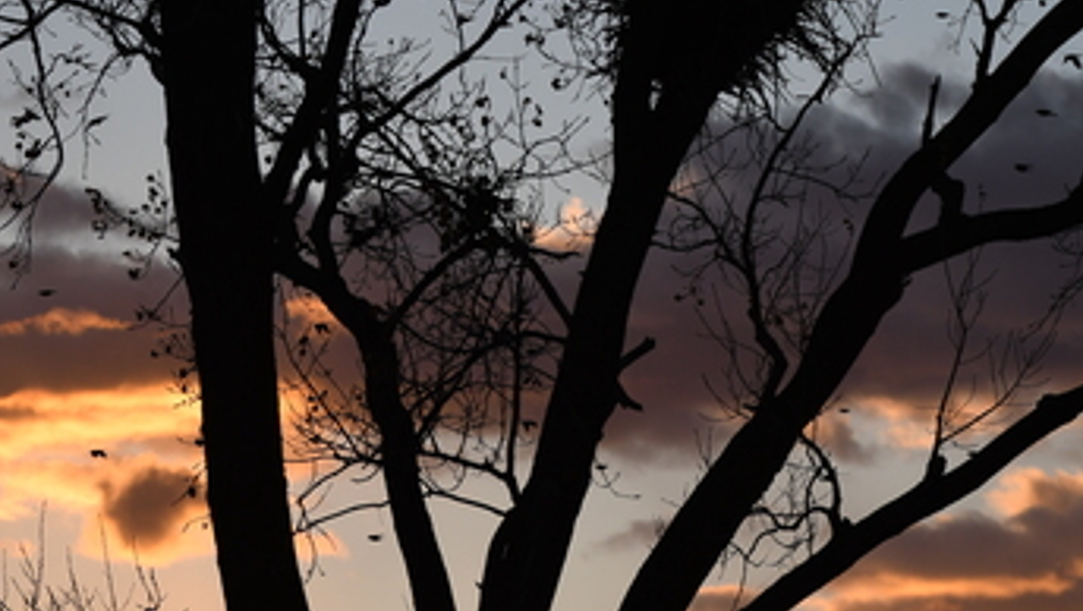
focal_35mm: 356
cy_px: 460
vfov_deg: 3.4
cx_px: 540
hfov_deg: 6.1
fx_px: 10230
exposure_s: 1/2000
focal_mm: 150
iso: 320
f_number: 5
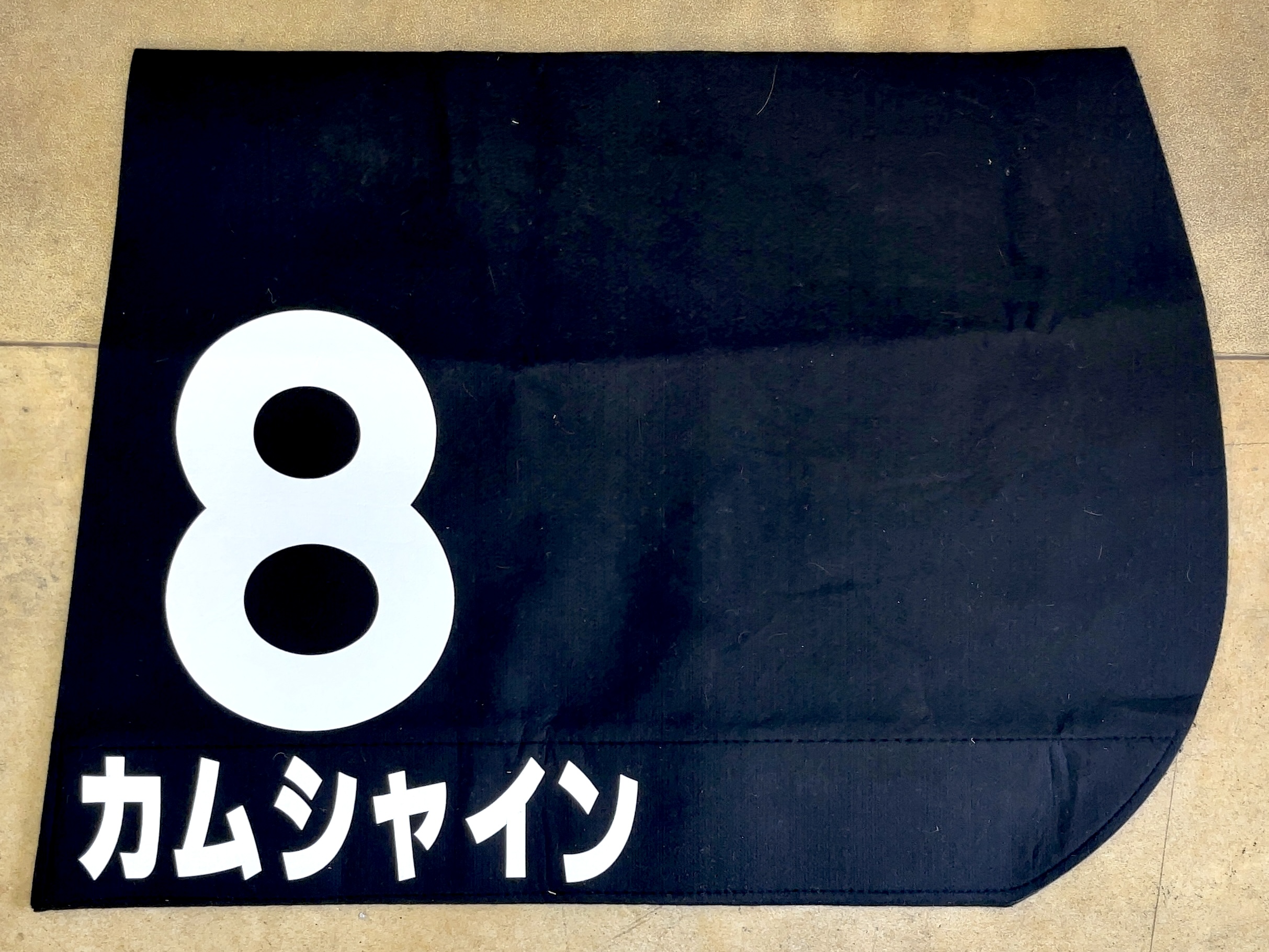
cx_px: 634
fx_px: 953
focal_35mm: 26
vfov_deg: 53.1
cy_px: 476
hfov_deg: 67.3
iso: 80
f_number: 1.6
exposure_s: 1/60
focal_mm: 5.1
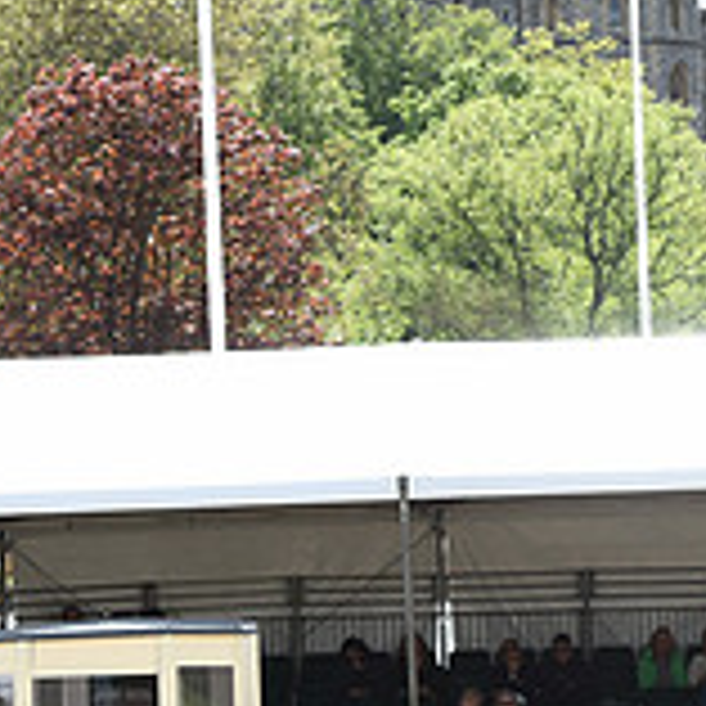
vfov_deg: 5.9
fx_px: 6876
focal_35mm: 298
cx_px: 1201
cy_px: 427
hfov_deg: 5.8
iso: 320
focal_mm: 95
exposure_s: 1/1250
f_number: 5
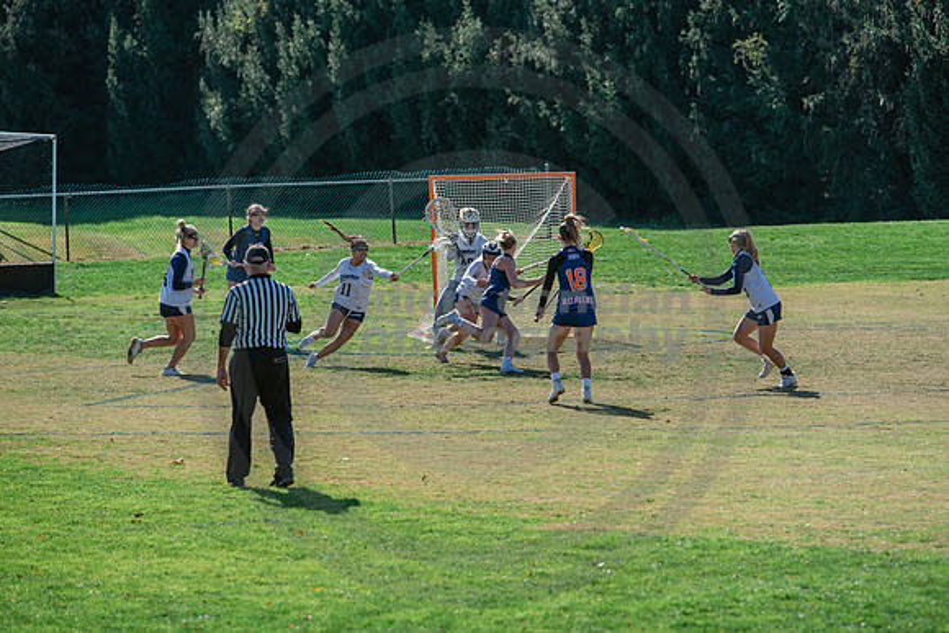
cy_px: 317
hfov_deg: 10.3
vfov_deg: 6.9
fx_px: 5273
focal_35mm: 200
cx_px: 475
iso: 250
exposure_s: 1/1250
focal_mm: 200
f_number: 4.5
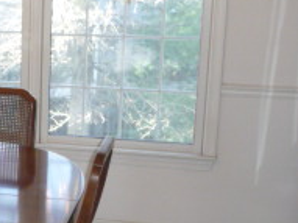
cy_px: 126
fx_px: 809
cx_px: -103
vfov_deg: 15.7
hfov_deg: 19.1
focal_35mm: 94
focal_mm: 4.7
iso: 200
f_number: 3.3
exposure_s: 1/30
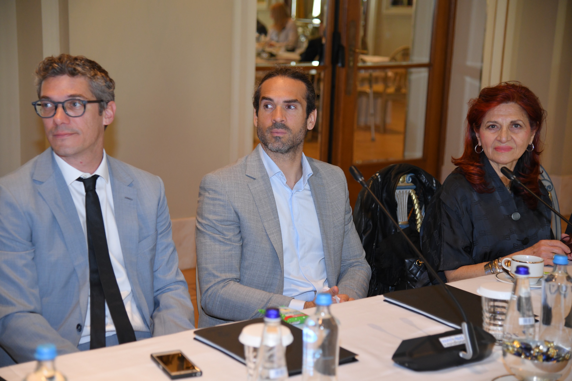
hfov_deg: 30.5
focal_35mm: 66
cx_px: 286
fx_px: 1049
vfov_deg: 20.6
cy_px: 190
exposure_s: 1/250
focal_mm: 66
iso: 2000
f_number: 4
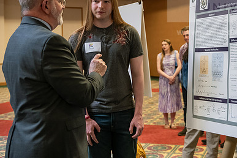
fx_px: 395
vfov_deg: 22.5
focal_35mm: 60
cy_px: 45
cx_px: 149
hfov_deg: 33.2
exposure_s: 1/160
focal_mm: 40
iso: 2000
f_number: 3.2
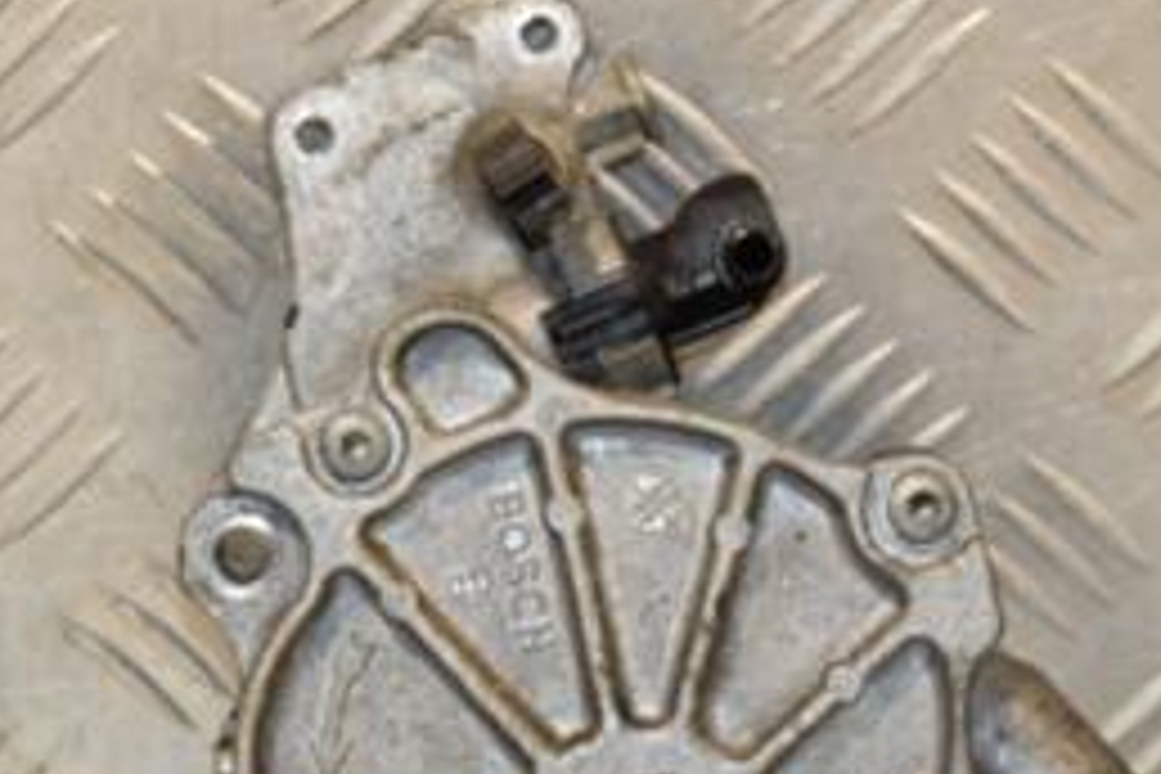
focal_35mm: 230
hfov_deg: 8.9
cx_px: 729
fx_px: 7417
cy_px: 580
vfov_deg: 6.0
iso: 800
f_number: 6.3
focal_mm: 66
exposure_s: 1/200
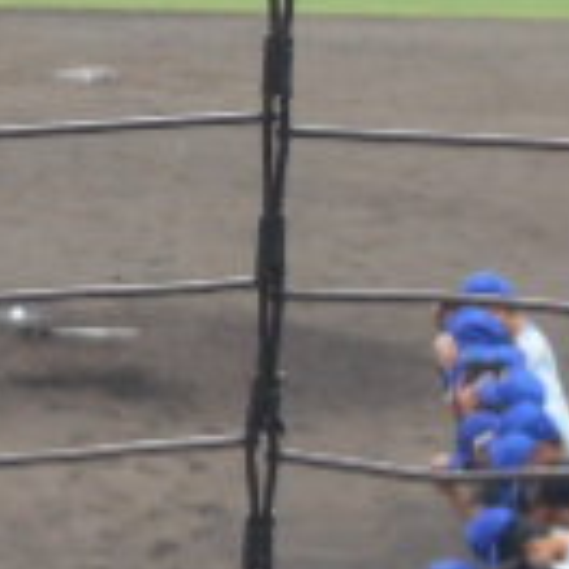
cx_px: 86
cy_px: 854
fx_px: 6844
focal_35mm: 368
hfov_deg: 4.8
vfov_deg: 4.7
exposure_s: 1/250
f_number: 6.3
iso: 200
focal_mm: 15.4
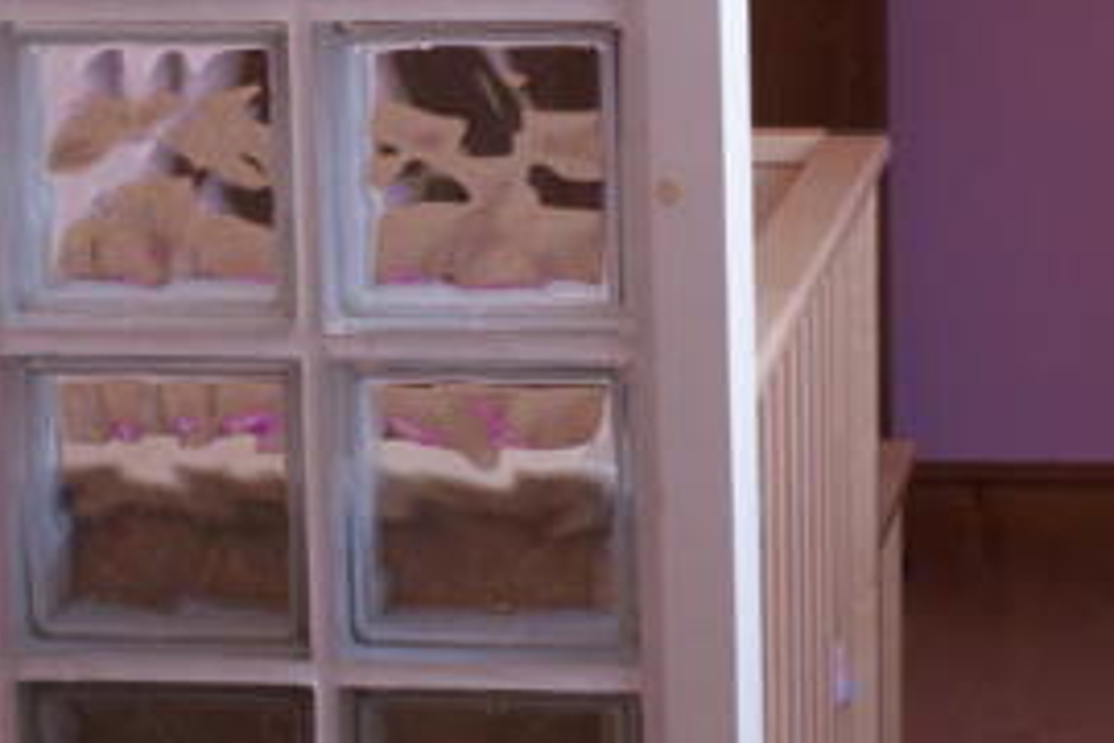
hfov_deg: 18.6
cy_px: 64
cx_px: 844
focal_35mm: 109
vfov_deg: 12.5
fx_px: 3373
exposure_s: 1/60
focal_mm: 30
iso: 250
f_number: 5
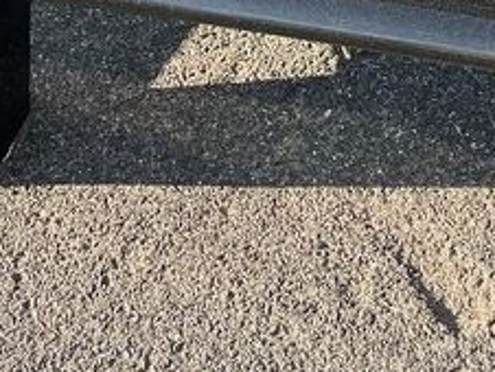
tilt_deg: -31.9
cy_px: -269
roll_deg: +4.1
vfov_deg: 14.4
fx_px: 1317
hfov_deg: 21.2
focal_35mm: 92
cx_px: 307
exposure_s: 1/404
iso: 50
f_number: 1.6
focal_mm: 5.1
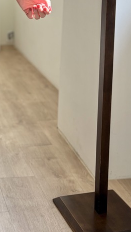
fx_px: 377
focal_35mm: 61
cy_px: 63
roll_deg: +0.9
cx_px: -47
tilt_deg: -14.0
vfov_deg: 33.8
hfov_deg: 18.2
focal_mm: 5.96
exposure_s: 1/122
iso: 50
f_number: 1.6
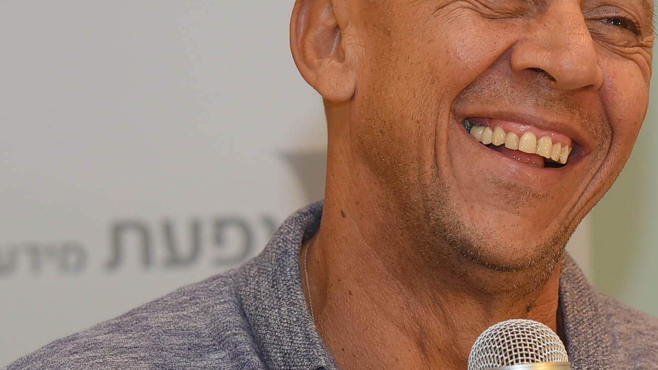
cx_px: 469
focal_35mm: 352
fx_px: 6143
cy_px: 260
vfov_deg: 3.5
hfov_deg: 6.1
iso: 1600
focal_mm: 122
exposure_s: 1/160
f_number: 4
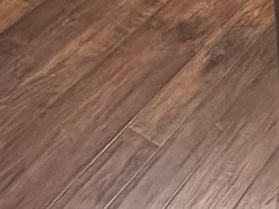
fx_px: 660
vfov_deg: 11.6
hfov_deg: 20.7
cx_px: 405
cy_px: -395
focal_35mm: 82
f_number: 2.2
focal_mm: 2.22
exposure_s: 1/60
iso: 640
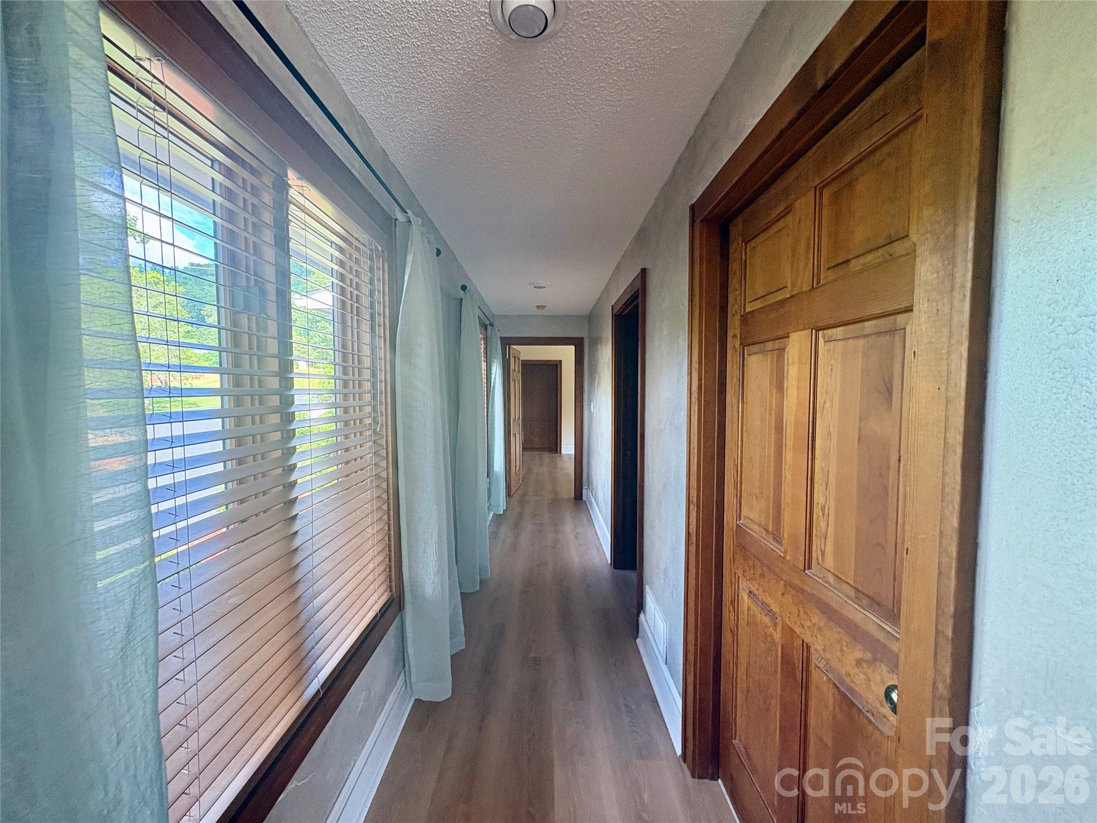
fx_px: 444
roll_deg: +0.0
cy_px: 412
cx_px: 548
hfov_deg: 102.1
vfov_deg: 85.7
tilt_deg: -2.4
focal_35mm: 14
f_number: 2.2
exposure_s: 1/77
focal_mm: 2.22
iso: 250
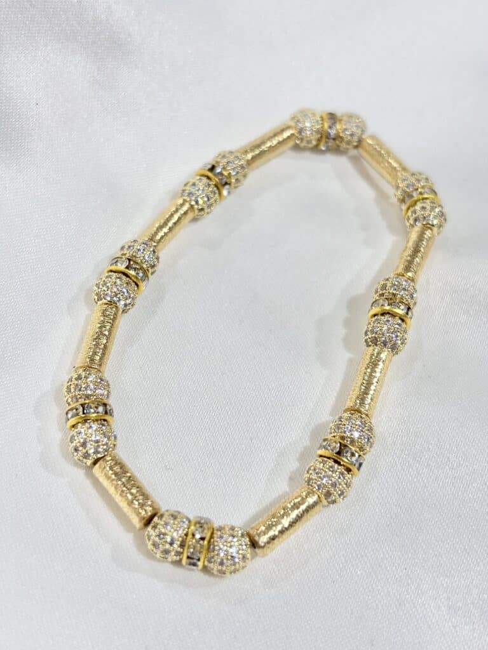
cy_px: 325
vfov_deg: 36.8
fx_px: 977
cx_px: 244
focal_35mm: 52
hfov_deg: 28.0
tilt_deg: -46.5
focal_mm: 5.96
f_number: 1.6
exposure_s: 1/238
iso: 32
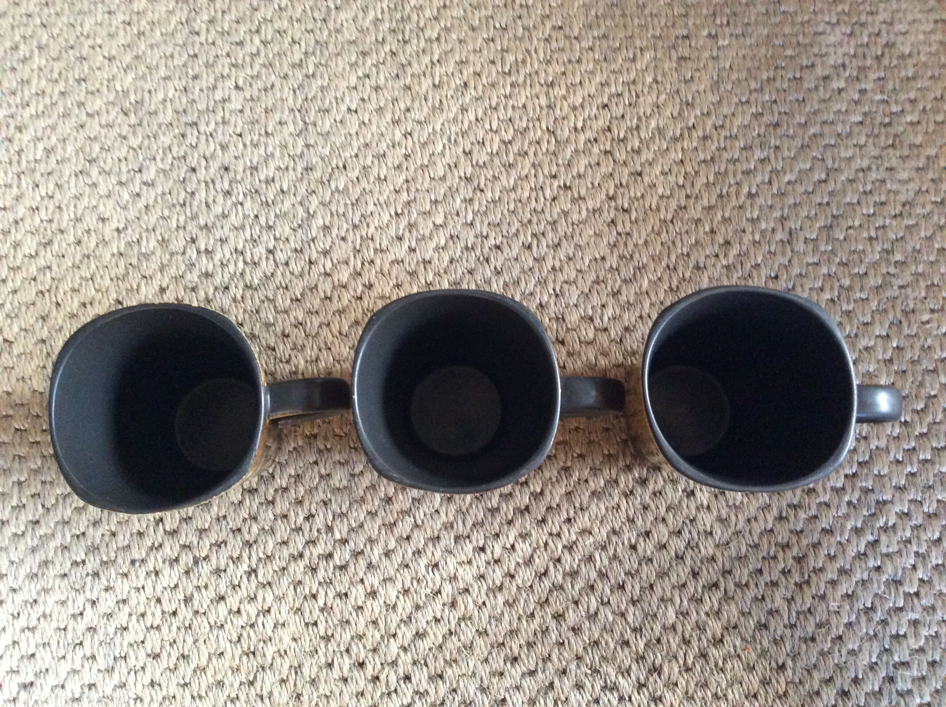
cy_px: 354
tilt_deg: -80.7
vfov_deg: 44.1
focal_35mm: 32
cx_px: 473
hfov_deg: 56.9
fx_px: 873
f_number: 2.4
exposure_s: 1/25
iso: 320
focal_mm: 3.3
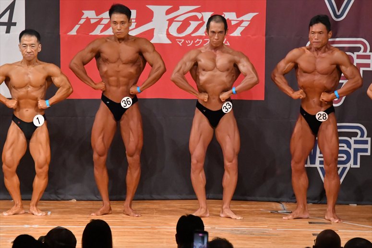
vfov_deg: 5.1
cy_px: 124
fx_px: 2789
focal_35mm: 270
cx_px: 186
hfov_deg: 7.6
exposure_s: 1/400
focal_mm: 180
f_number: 5.6
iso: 10000
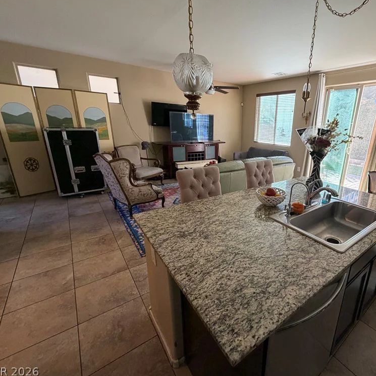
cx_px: 242
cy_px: 186
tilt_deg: -17.6
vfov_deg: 84.0
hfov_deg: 81.9
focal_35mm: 17
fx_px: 209
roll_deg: -1.7
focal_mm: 2.22
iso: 250
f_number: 2.2
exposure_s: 1/121
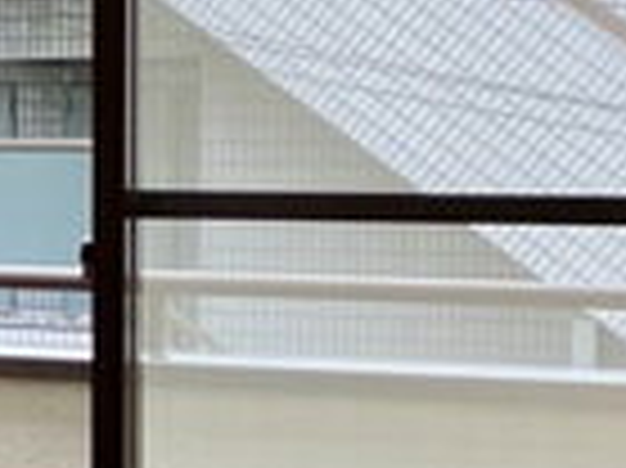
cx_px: -815
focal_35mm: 153
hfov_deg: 11.1
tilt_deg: -0.7
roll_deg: +0.2
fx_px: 2764
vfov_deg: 9.7
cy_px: 126
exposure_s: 1/100
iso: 32
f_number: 1.8
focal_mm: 3.99
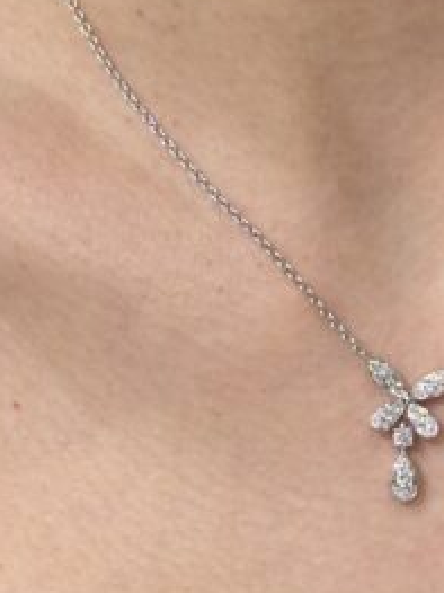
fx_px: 2704
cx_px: 401
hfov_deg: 9.3
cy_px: 368
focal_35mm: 158
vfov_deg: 12.5
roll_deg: +1.3
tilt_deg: -27.4
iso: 50
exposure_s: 1/100
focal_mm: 5.96
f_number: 1.6
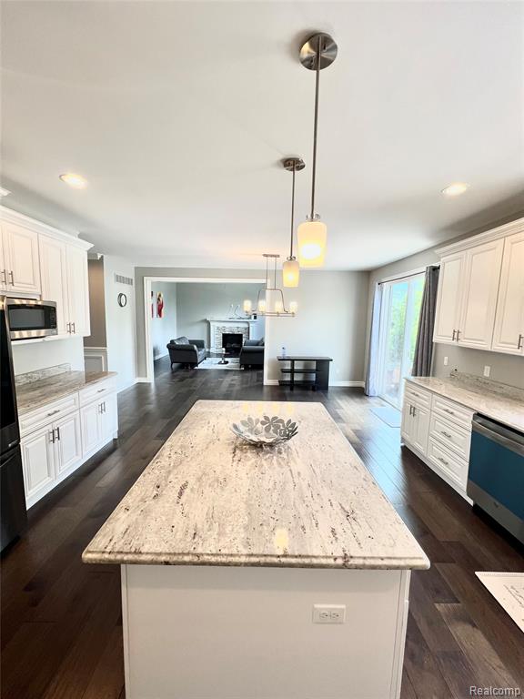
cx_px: 262
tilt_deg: -5.9
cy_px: 350
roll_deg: -0.4
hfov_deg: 89.9
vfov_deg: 106.2
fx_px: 262
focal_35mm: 13
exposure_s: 1/120
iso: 50
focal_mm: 1.57
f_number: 1.8
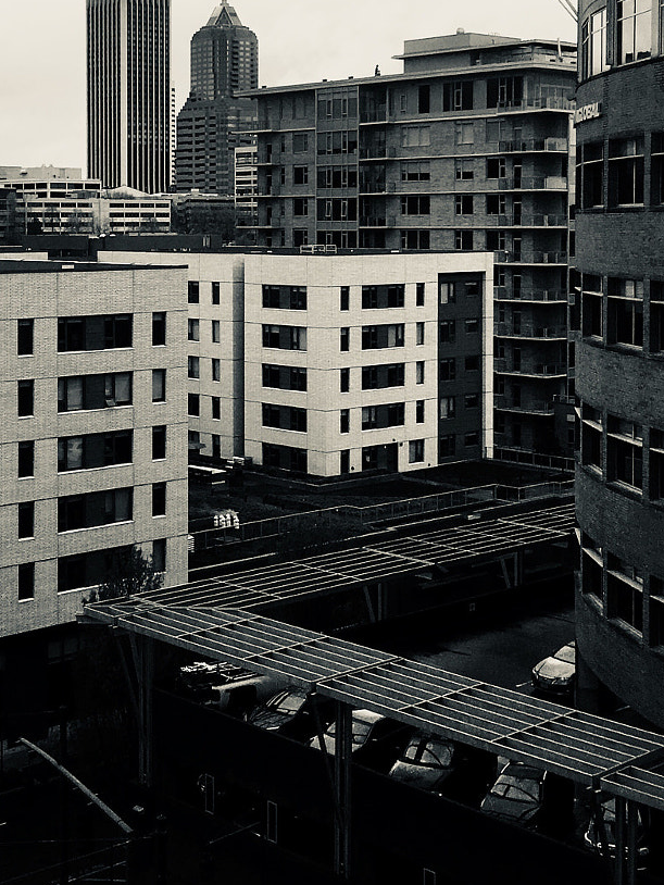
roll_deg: +0.4
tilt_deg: -2.5
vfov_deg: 33.3
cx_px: 173
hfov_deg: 25.4
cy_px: 263
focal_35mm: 57
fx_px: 1457
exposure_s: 1/447
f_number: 2.2
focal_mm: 4.15
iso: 25
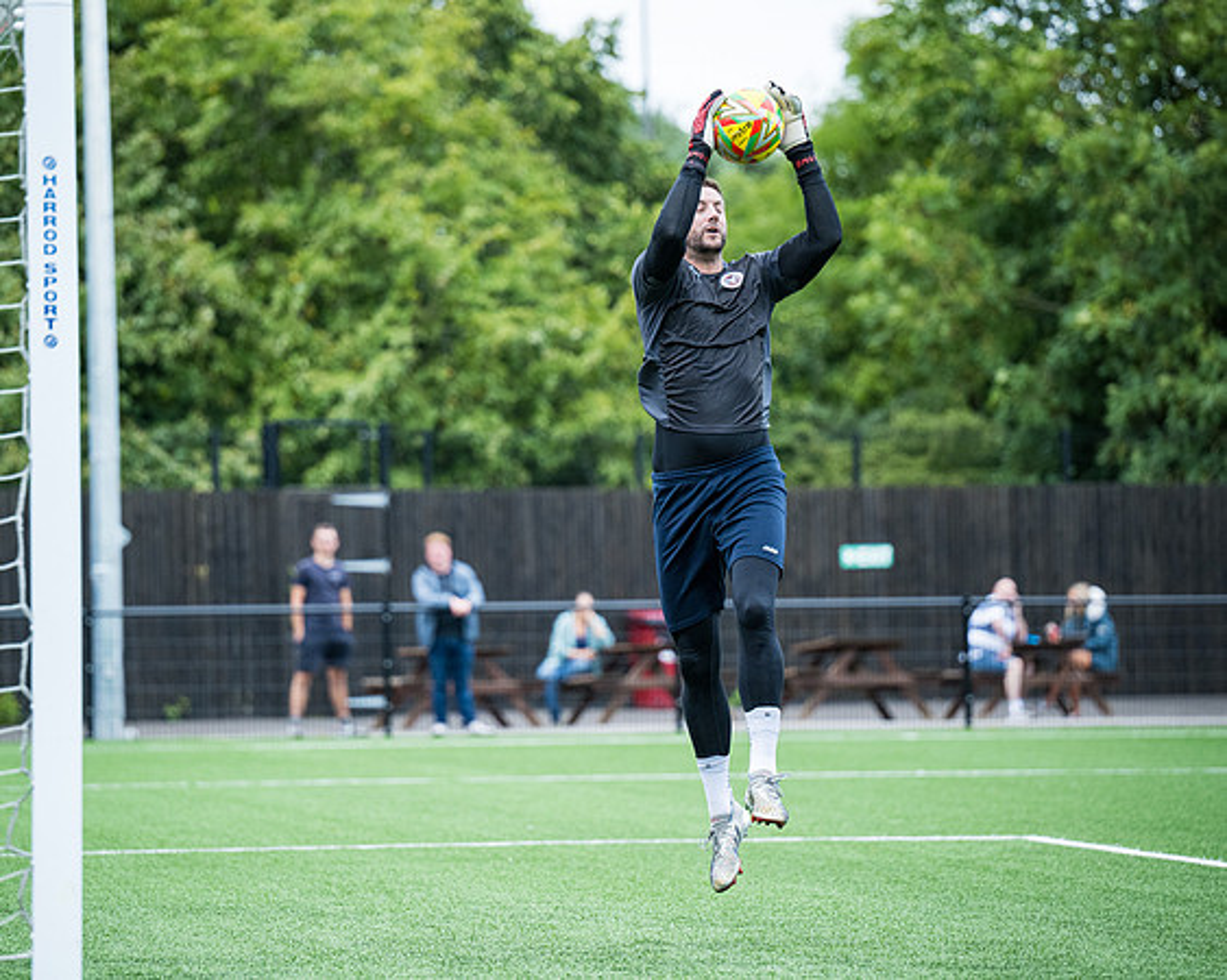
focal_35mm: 175
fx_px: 6363
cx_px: 539
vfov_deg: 8.8
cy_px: 526
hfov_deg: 11.0
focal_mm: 145
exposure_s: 1/1250
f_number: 2.8
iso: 1000
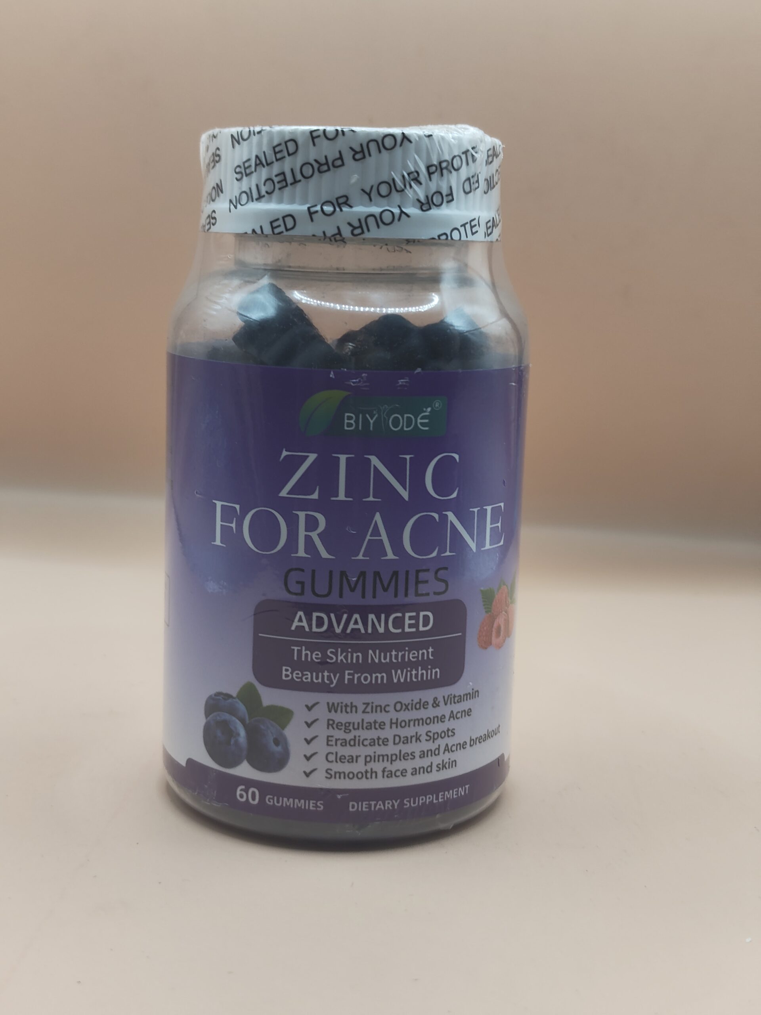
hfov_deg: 29.1
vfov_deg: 38.2
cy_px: 508
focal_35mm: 50
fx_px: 1466
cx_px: 380
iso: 145
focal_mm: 5.56
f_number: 1.88
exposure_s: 1/100
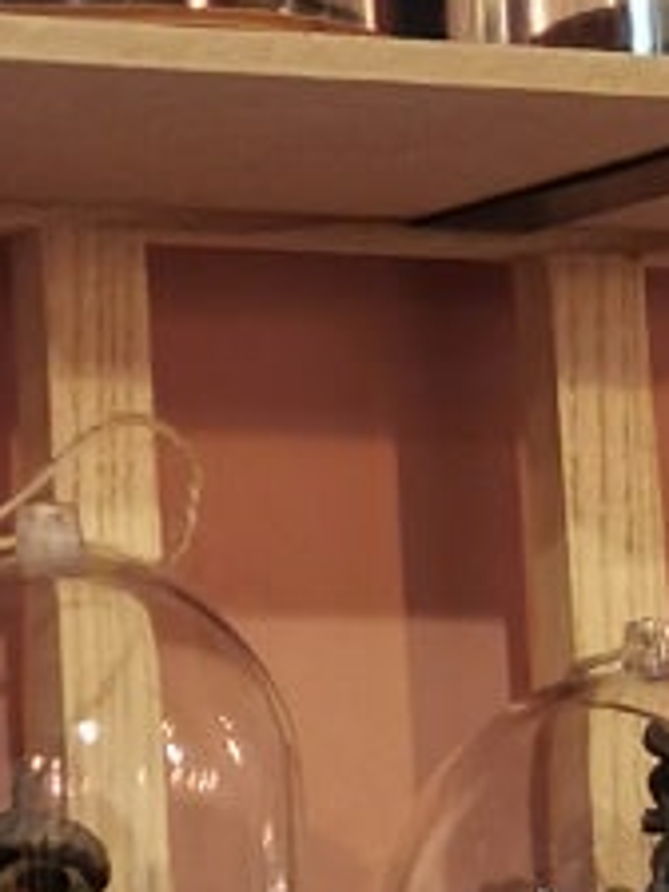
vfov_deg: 8.2
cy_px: -267
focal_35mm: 237
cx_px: -488
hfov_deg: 6.2
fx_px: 6107
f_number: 1.6
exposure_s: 1/50
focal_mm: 5.56
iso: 250
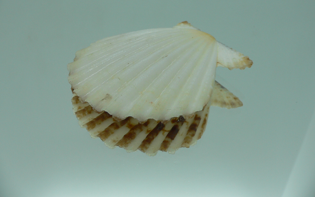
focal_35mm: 38
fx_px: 326
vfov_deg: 33.5
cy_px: 83
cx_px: 157
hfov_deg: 51.5
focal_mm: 4.6
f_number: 2.8
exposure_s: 1/60
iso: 80
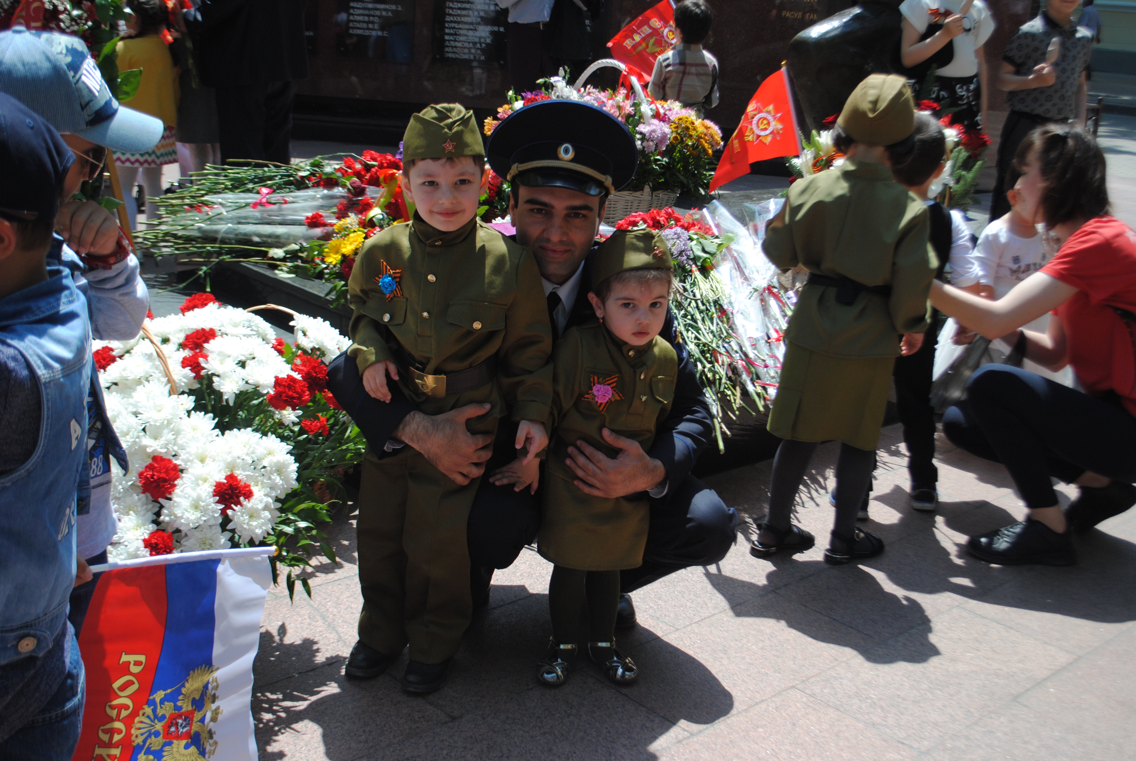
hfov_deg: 46.3
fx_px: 1327
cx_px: 568
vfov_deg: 32.0
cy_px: 380
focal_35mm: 42
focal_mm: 28
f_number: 4.5
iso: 200
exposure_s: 1/1000
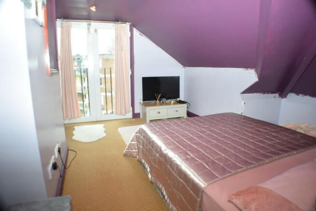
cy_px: 106
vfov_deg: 48.0
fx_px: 237
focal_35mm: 27
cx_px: 158
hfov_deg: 67.4
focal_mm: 18
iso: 400
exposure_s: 1/60
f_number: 4
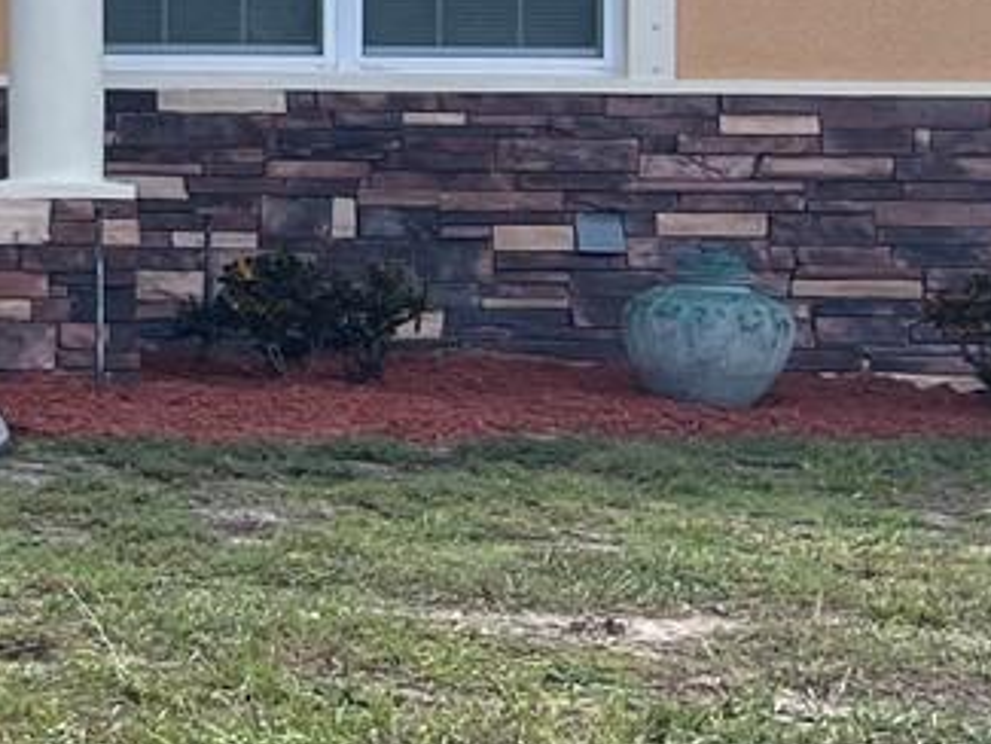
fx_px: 3666
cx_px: -1128
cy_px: 55
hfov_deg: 12.9
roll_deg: -0.8
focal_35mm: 128
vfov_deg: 11.5
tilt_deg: -0.3
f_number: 1.5
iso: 50
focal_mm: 5.7
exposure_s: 1/1511
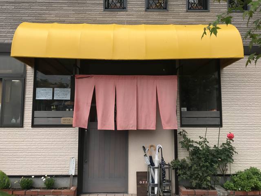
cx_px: 130
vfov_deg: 49.7
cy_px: 98
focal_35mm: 28
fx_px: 211
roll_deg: -1.2
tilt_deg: +6.9
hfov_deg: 63.4
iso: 20
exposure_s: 1/791
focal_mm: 3.99
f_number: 1.8
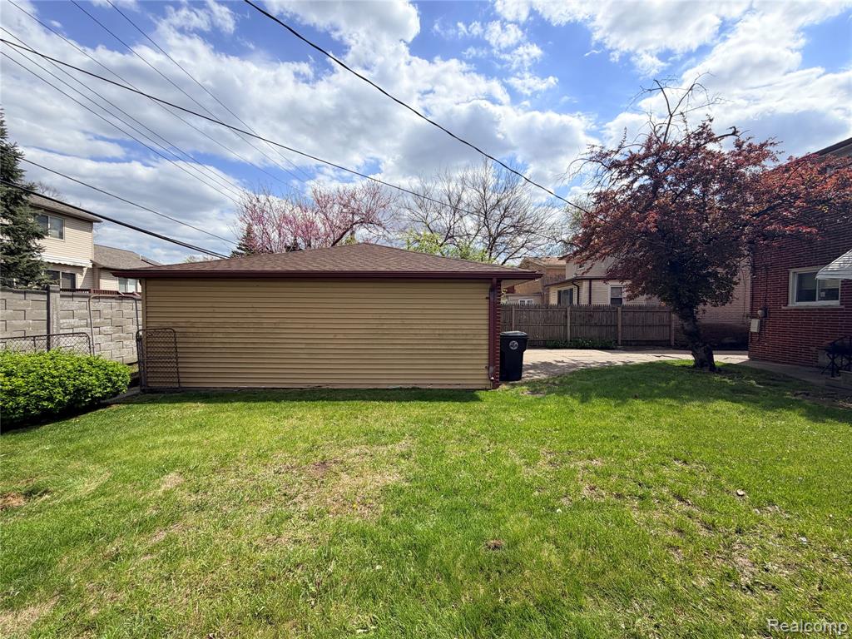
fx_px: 345
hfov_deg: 102.1
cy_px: 320
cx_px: 426
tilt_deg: -1.7
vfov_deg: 85.7
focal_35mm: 14
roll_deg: -0.1
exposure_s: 1/1211
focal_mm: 2.22
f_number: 2.2
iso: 20
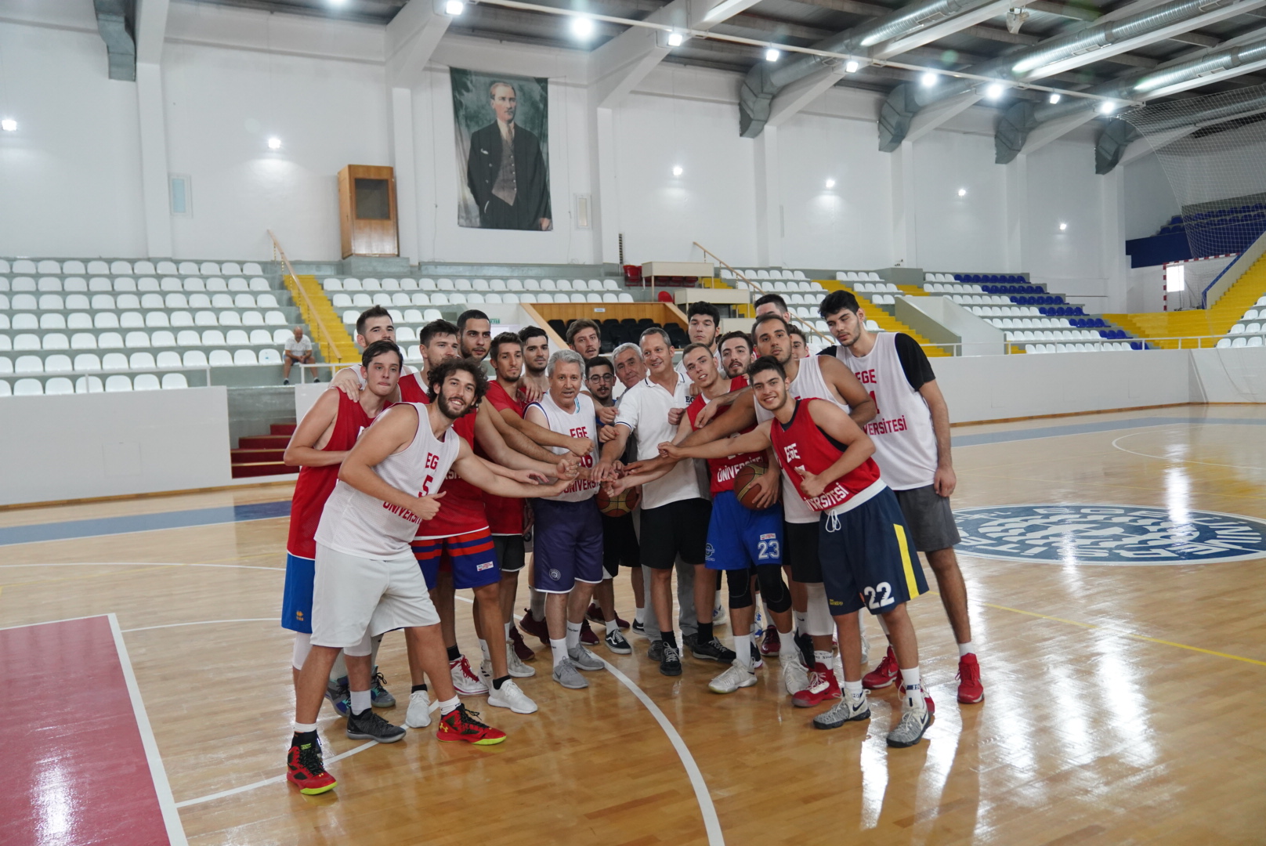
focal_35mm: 29
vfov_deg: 45.0
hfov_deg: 63.6
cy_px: 423
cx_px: 633
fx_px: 1021
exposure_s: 1/400
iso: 4000
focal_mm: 29
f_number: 2.8
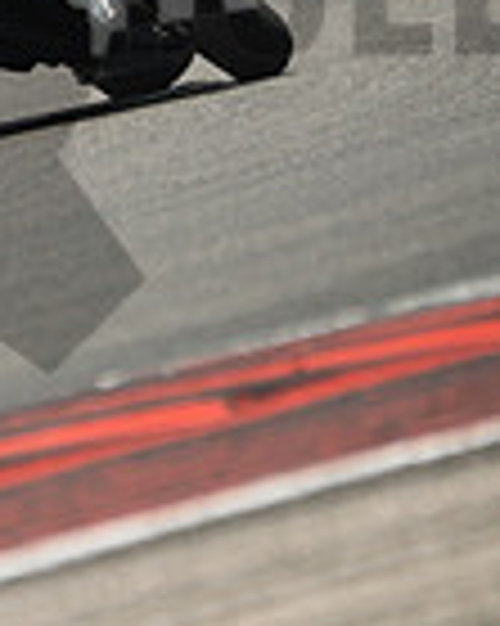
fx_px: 43591
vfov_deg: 0.8
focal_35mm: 2354
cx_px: -293
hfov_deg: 0.7
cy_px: -61
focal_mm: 400
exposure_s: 1/400
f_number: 5.6
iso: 160
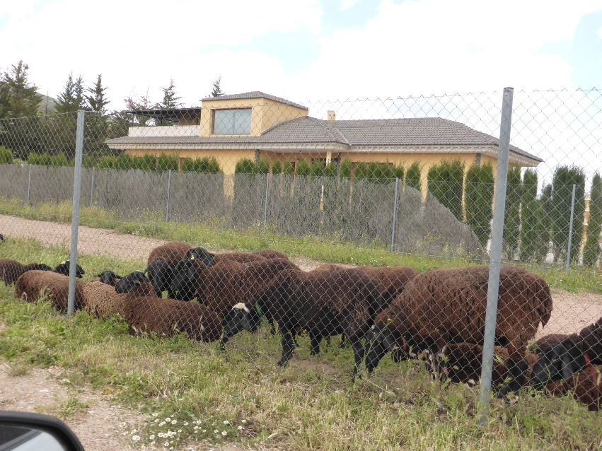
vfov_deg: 41.8
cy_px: 226
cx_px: 301
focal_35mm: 34
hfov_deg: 54.0
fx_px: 591
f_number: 3.7
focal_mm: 6.1
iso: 160
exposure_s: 1/400
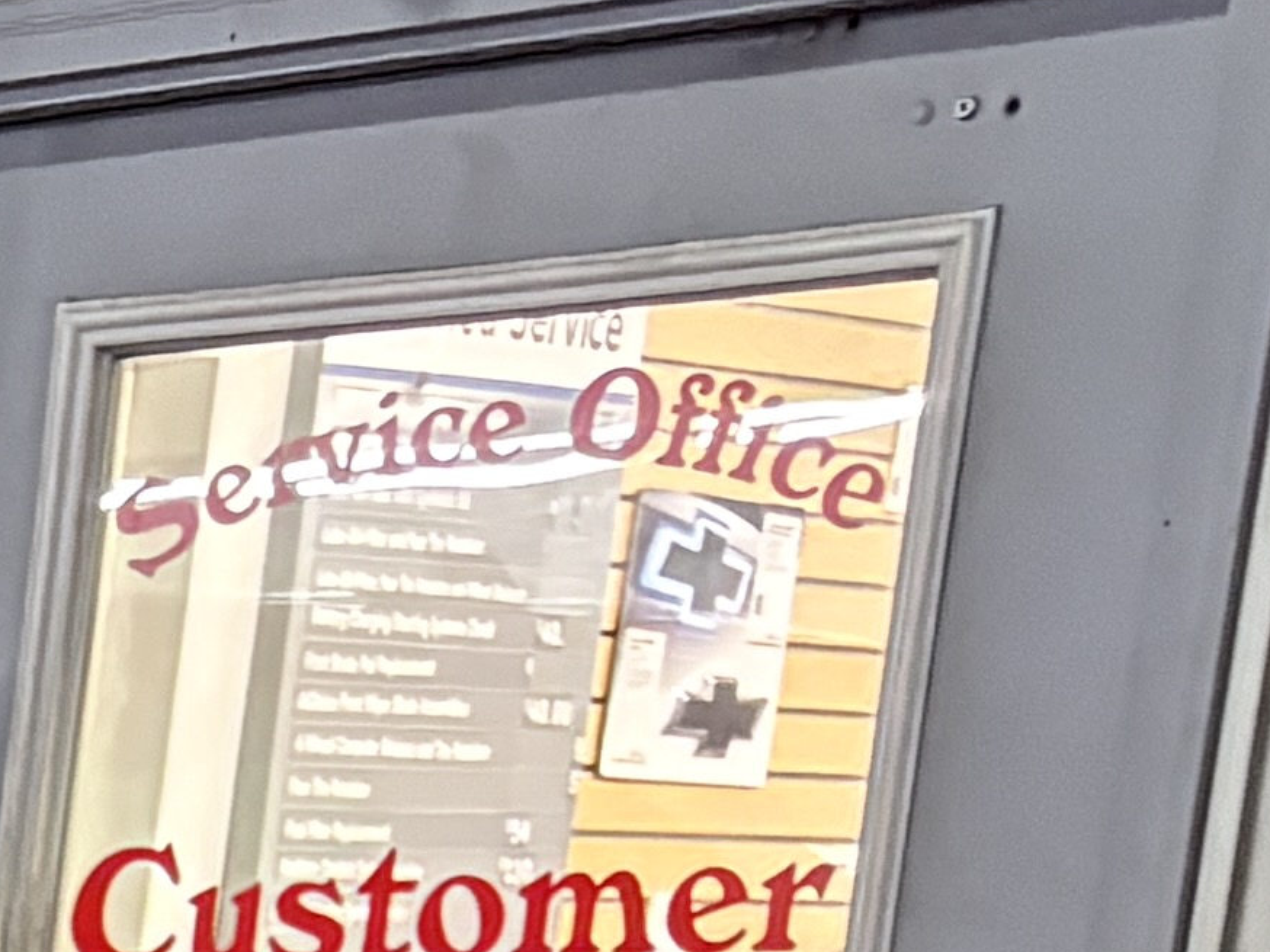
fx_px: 6235
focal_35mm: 170
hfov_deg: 8.9
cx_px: -2816
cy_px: 3084
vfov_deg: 7.4
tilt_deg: -17.3
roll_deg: +1.1
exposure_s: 1/40
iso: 400
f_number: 1.6
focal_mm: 5.96
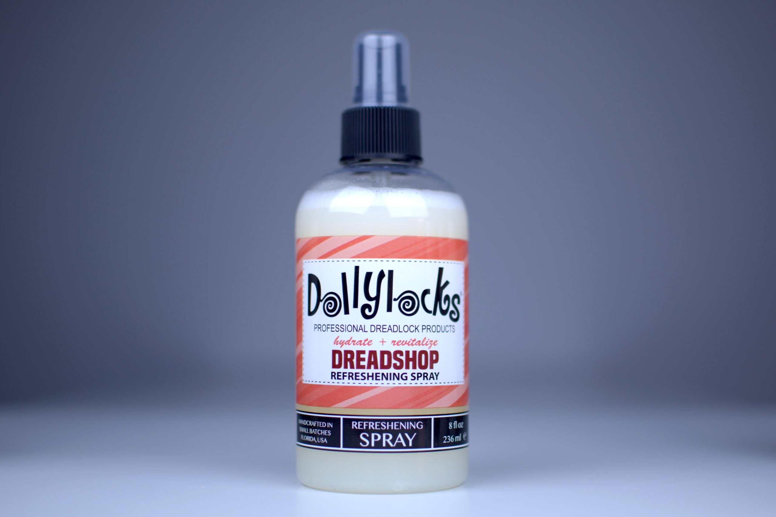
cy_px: 258
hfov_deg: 37.8
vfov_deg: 25.8
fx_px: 1132
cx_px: 388
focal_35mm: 52
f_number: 1.8
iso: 100
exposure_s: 1/400
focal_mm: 35
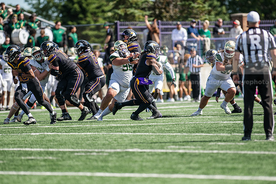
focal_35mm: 323
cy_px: 99
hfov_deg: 6.4
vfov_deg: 4.3
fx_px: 2475
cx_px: 138
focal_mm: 300
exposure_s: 1/2000
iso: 250
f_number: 3.5
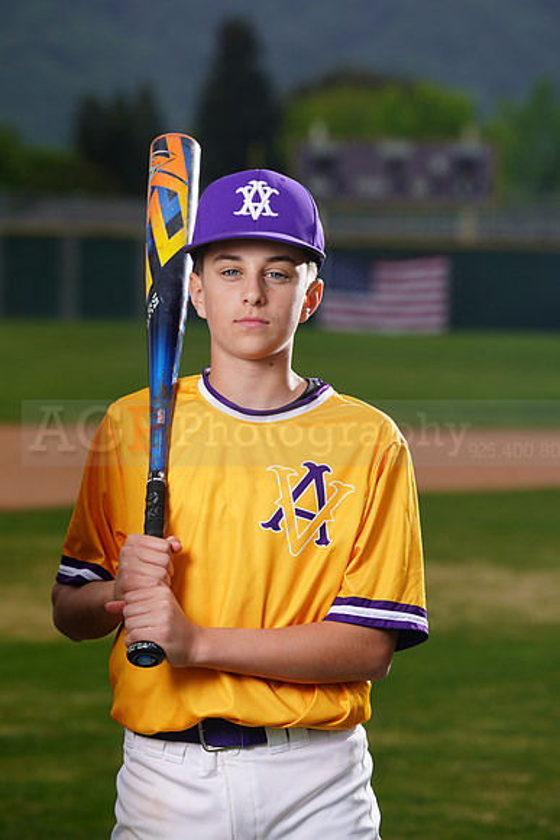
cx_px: 280
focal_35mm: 203
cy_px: 420
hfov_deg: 6.8
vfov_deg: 10.1
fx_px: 4733
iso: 100
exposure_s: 1/250
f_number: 8
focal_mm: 203
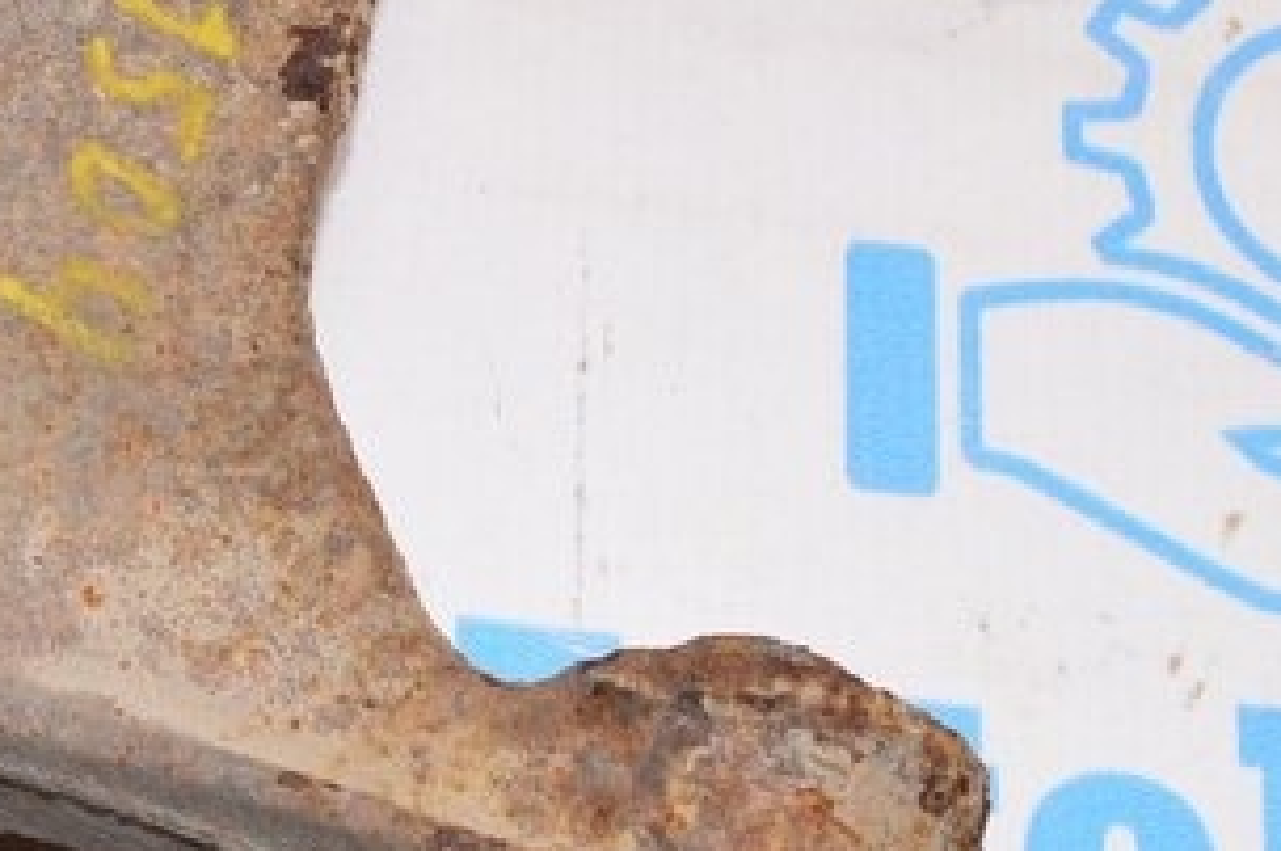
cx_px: -88
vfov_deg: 13.5
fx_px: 3590
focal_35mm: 101
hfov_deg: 19.5
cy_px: 314
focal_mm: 20
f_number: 8
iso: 1600
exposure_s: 1/80
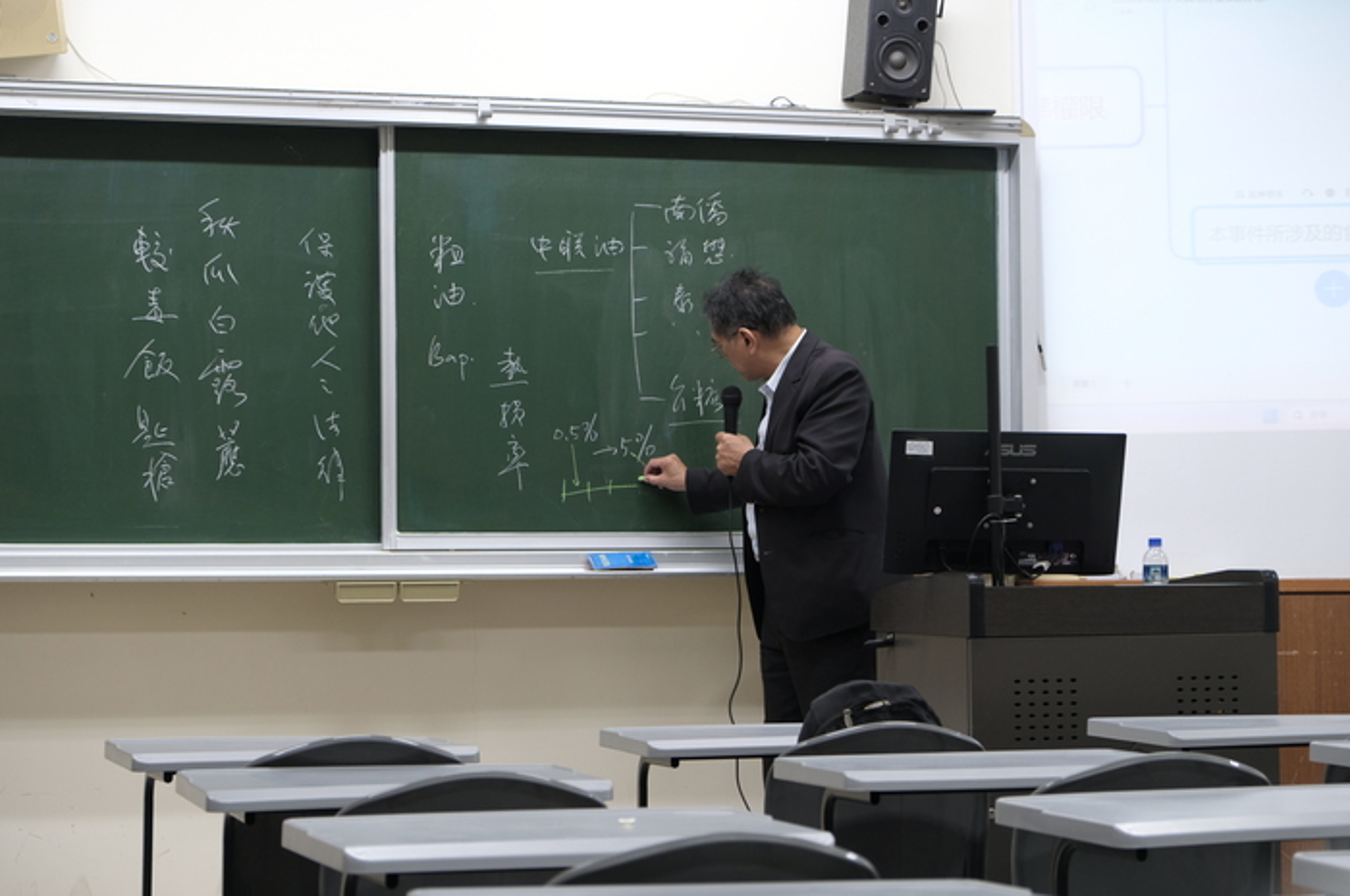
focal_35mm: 83
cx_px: 675
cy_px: 448
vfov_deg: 16.4
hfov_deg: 24.5
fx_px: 3109
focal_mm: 55
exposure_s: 1/60
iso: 640
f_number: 4
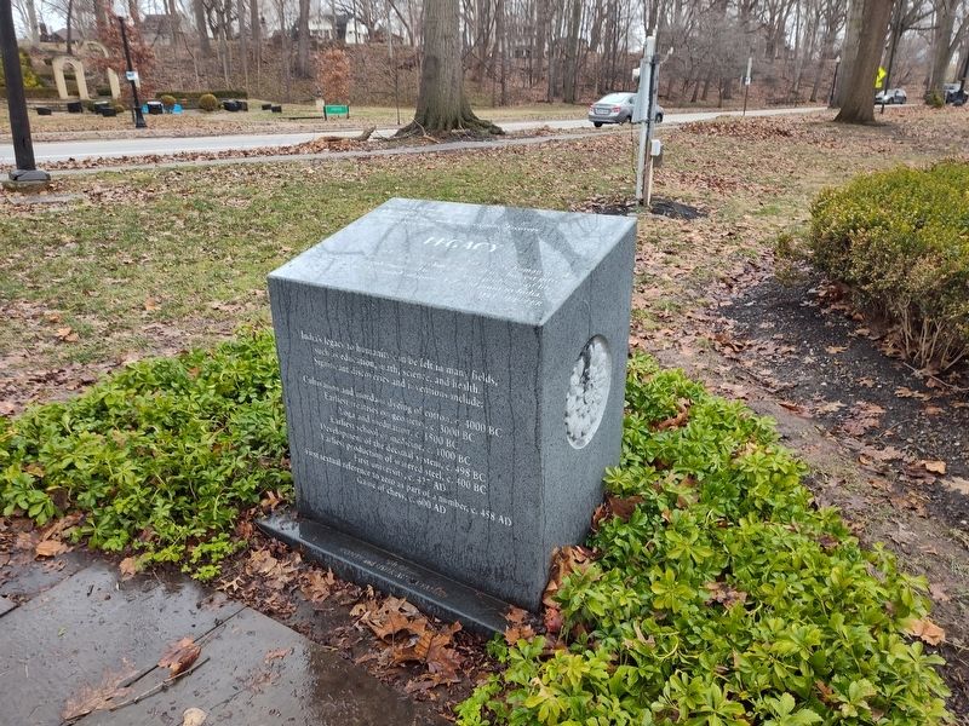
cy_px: 363
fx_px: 644
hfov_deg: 73.9
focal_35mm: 23
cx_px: 484
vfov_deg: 58.9
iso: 122
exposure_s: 1/120
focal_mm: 5.56
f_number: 1.8
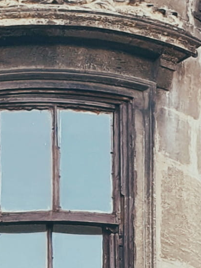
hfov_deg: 7.8
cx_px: 57
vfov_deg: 10.3
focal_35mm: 191
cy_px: 10
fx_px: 1478
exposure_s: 1/112
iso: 50
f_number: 2.4
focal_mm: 4.3
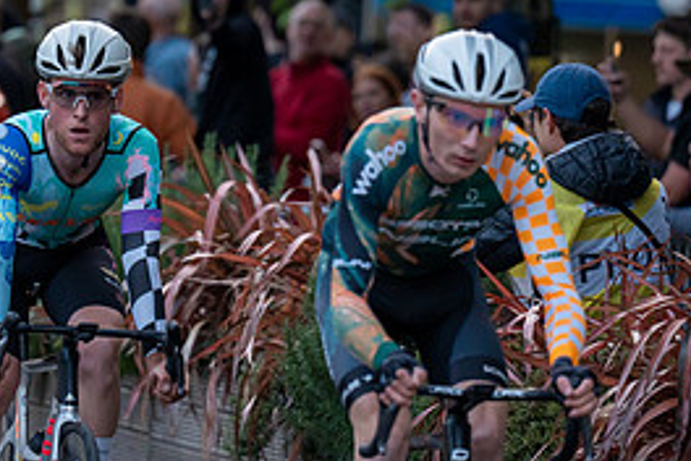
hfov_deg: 5.4
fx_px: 7293
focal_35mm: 380
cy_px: 1
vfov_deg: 3.6
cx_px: 168
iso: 3200
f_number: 2.8
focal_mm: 173
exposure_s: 1/1000
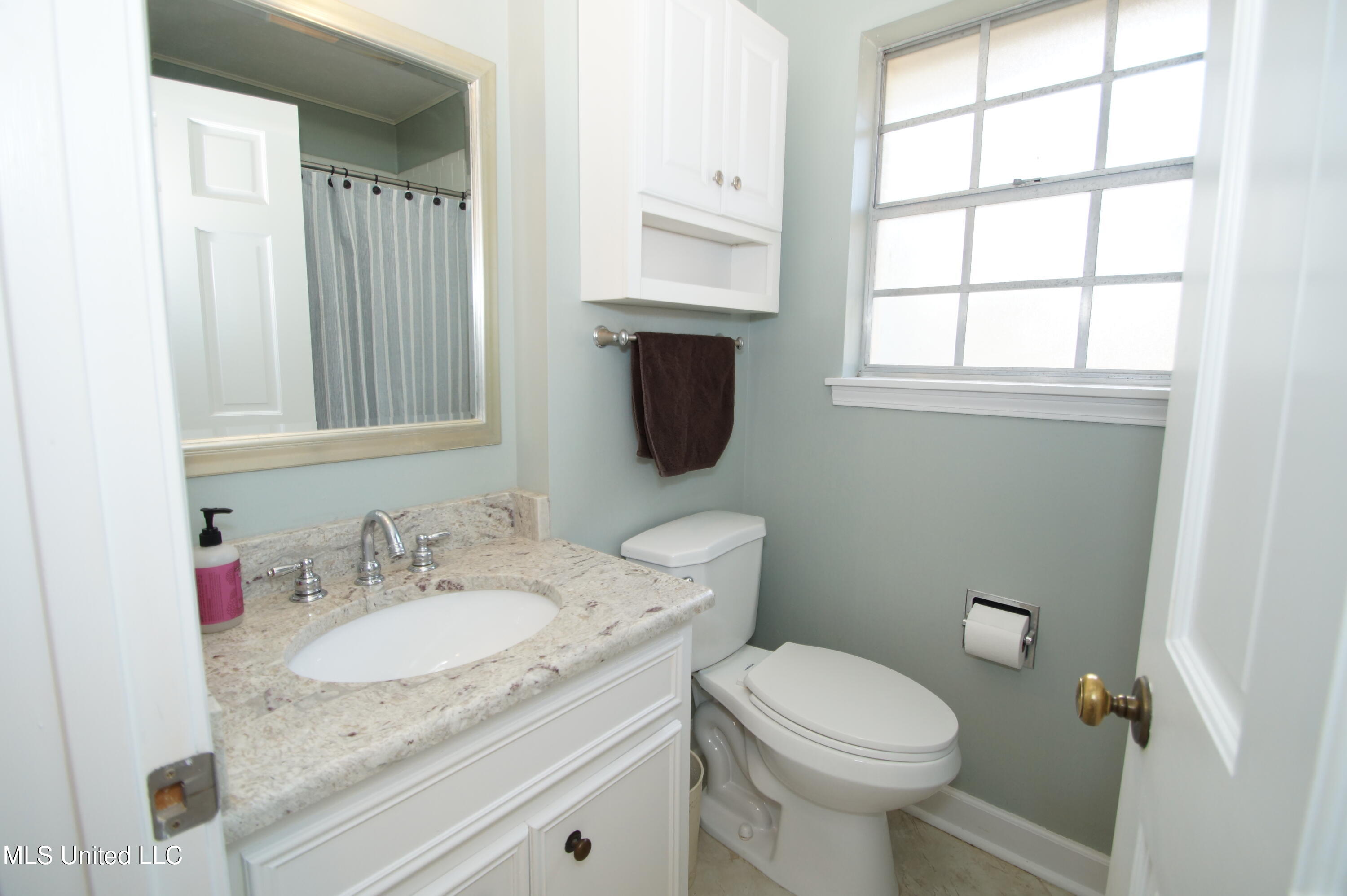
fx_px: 561
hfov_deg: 100.4
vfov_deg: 77.3
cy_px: 448
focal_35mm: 15
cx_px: 674
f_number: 3.5
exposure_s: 1/60
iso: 400
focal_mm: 10
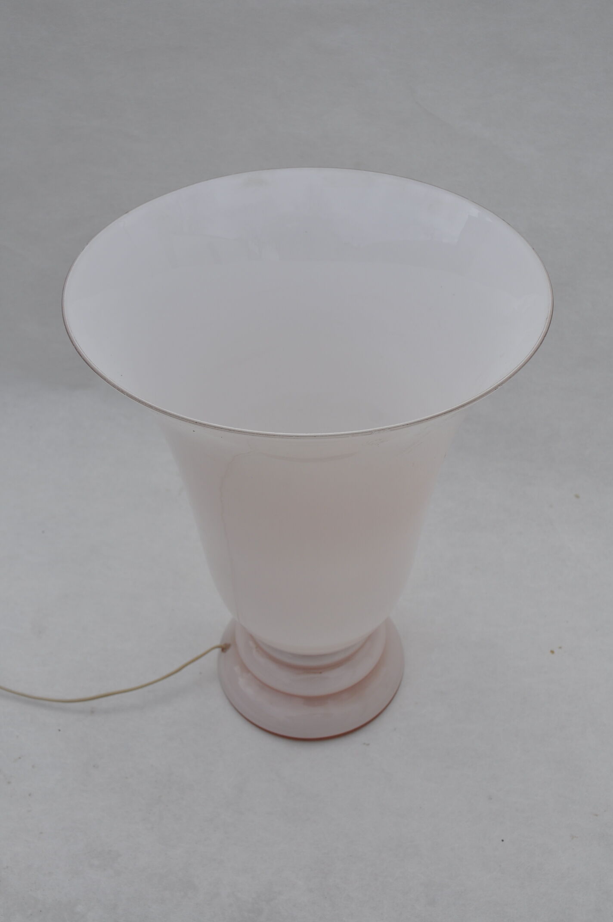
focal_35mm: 40
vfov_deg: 48.0
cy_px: 461
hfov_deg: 32.9
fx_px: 1037
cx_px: 306
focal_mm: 27
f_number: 9
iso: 200
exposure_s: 1/320
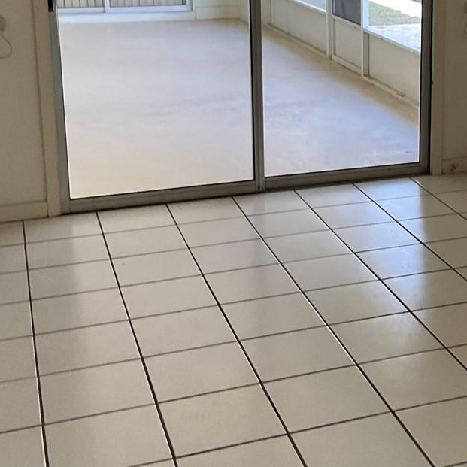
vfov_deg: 25.7
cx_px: 432
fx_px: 1007
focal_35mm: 66
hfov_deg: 25.2
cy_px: 108
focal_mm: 3
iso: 64
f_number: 1.8
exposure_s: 1/60
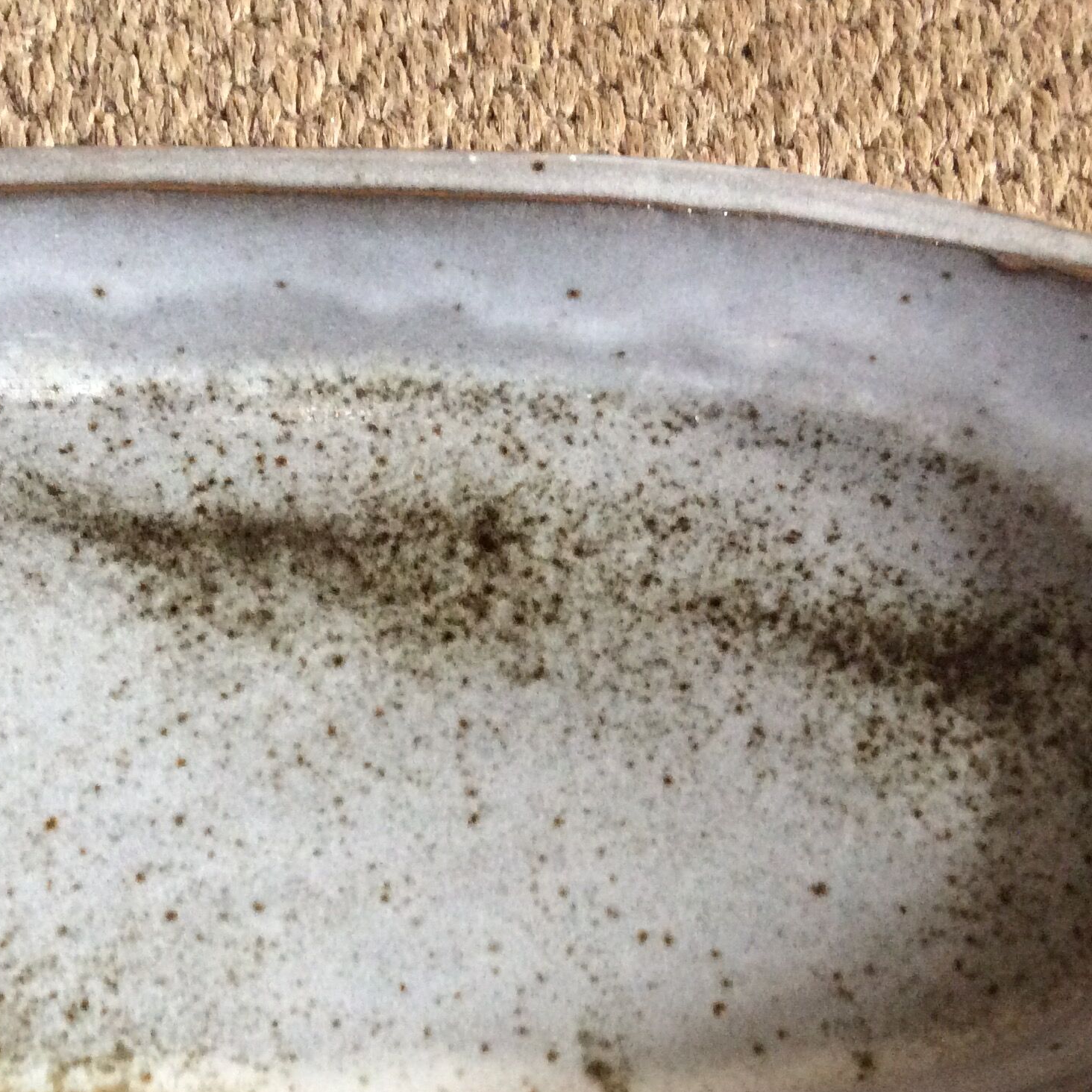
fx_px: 1785
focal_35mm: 50
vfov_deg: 33.8
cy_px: 709
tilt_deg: -71.5
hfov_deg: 34.0
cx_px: 519
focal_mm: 3.3
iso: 250
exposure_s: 1/20
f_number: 2.4
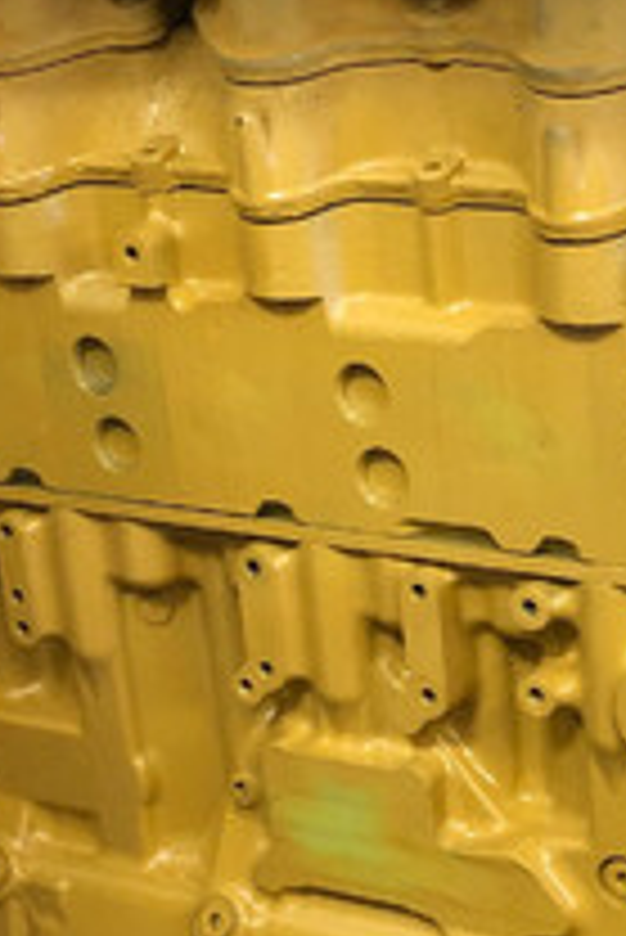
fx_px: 2187
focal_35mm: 84
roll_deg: +3.4
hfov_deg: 16.0
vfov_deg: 23.9
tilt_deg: -22.8
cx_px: 621
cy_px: 711
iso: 100
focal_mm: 4
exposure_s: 1/13
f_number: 1.8
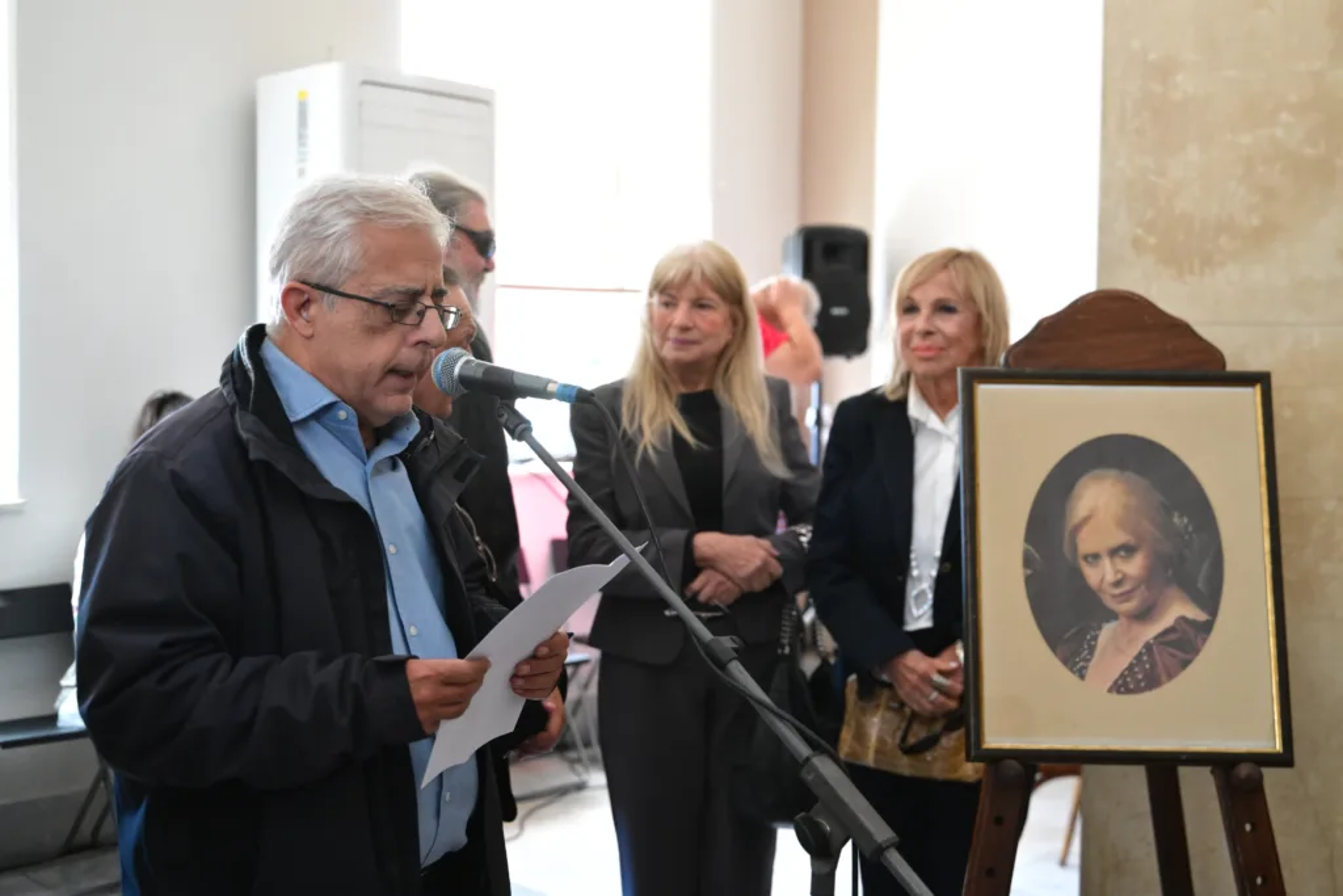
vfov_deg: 31.2
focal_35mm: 43
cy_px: 448
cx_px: 672
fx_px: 1604
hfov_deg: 45.4
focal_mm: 43
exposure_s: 1/320
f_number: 3.5
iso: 6400
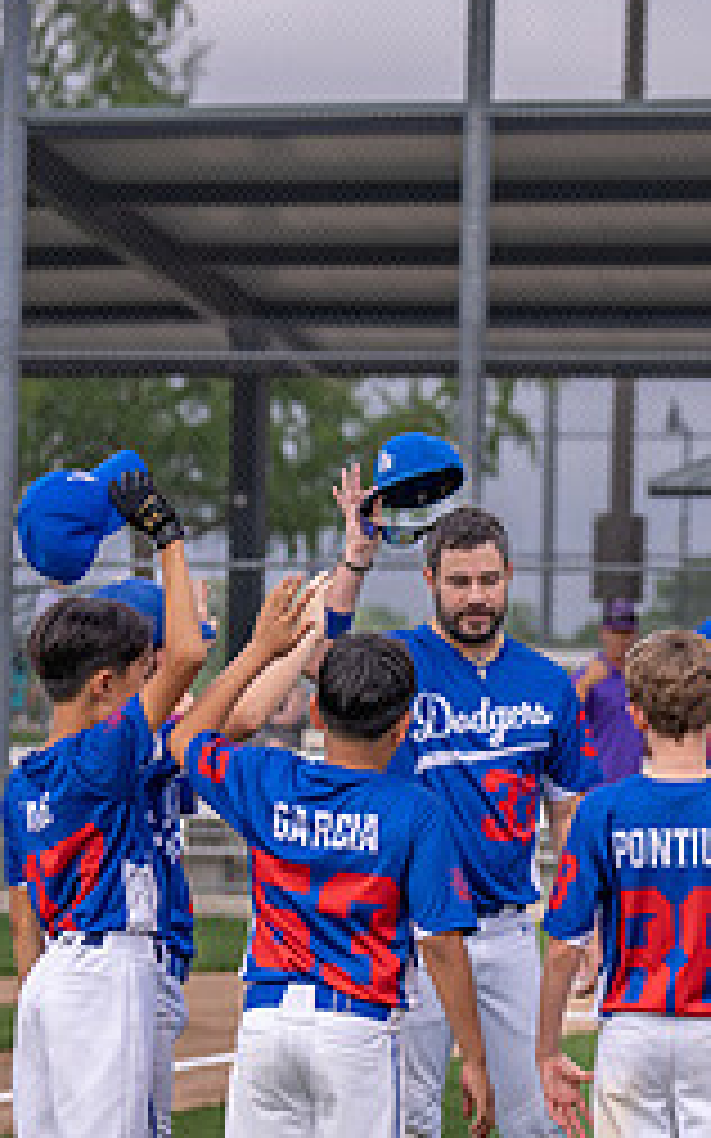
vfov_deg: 11.6
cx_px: 810
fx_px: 5584
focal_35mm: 180
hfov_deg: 7.2
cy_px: 828
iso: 100
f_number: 2.8
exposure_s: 1/1000
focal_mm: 70
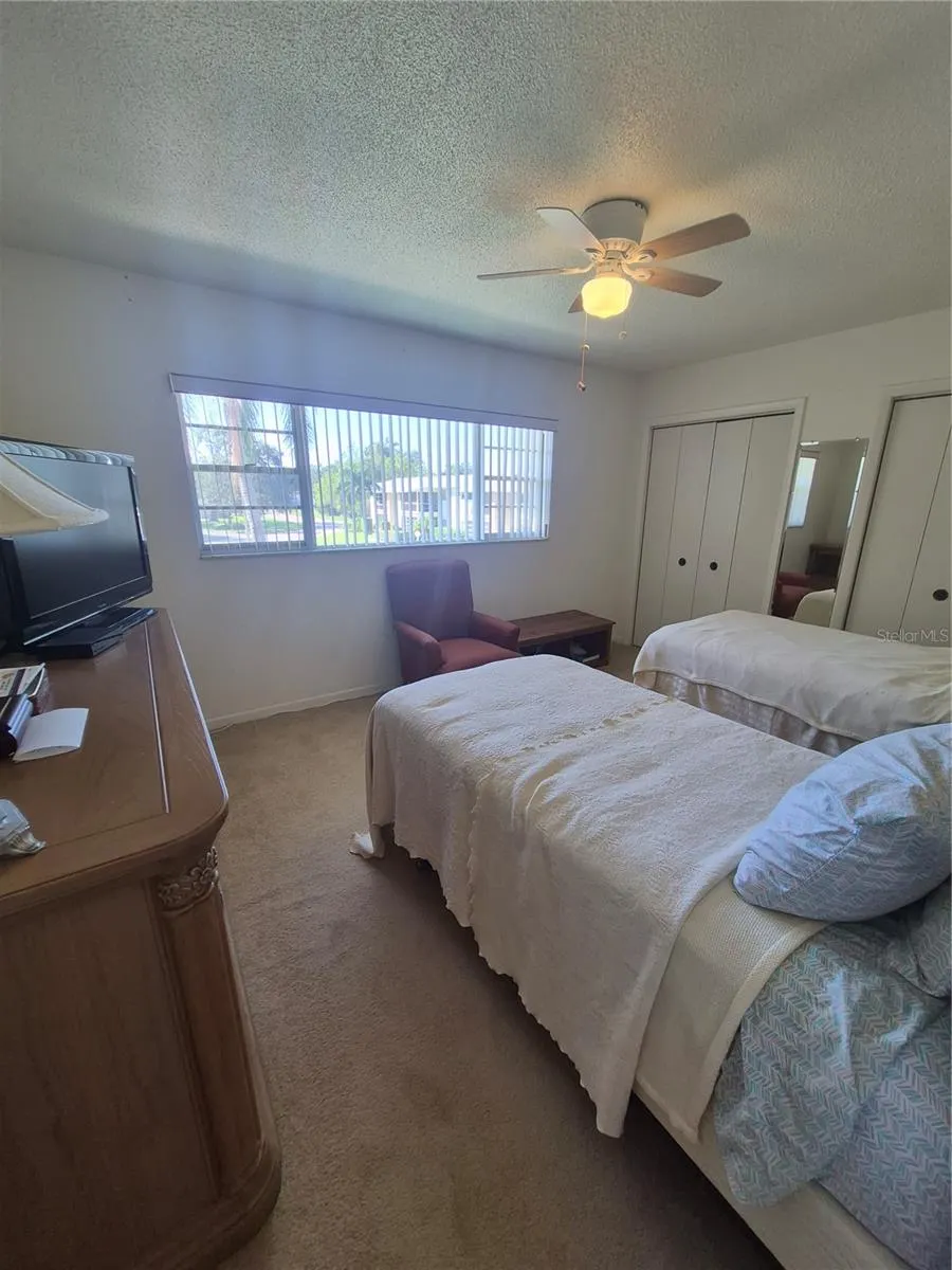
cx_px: 476
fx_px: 477
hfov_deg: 89.9
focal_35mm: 13
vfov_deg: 106.2
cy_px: 635
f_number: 2.2
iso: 50
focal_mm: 1.74
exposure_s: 1/60
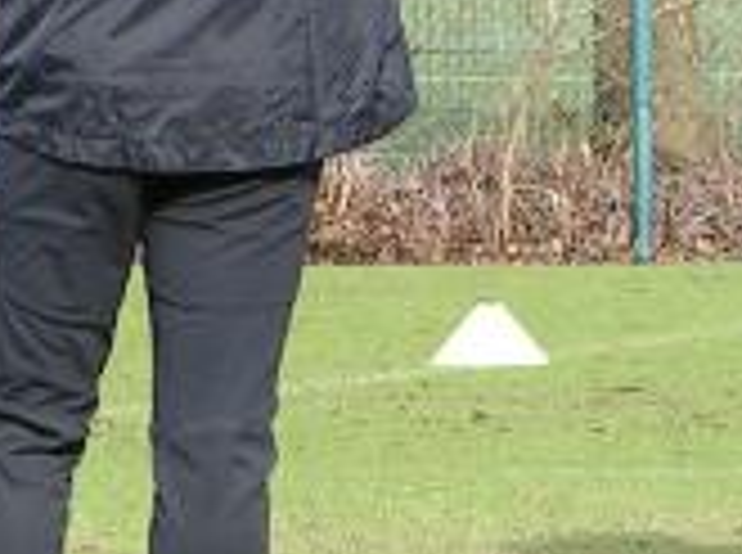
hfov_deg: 1.8
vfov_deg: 1.3
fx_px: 23485
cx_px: 549
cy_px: 32
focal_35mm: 1098
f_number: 4.5
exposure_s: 1/200
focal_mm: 34.5
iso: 50
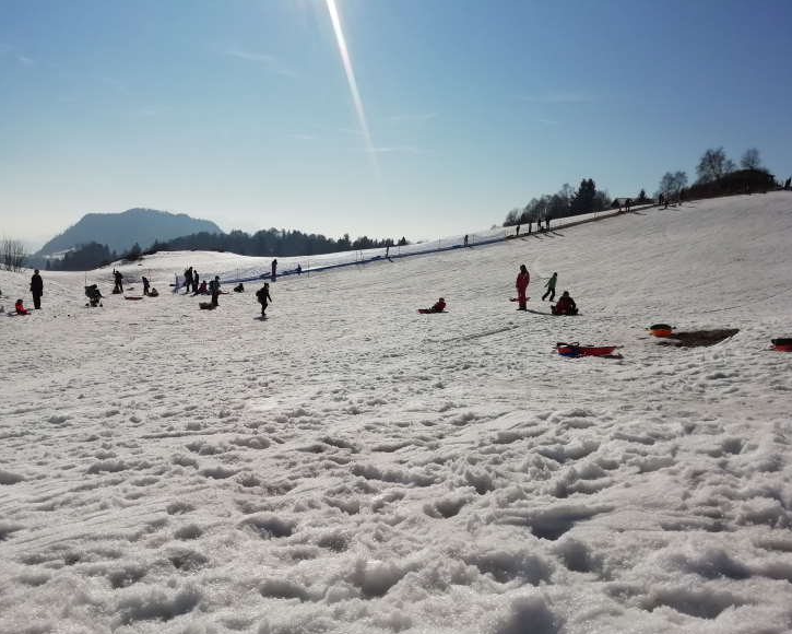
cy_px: 327
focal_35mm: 28
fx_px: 656
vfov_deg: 51.5
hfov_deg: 62.2
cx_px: 382
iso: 50
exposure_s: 1/6803
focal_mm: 3.46
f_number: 2.2
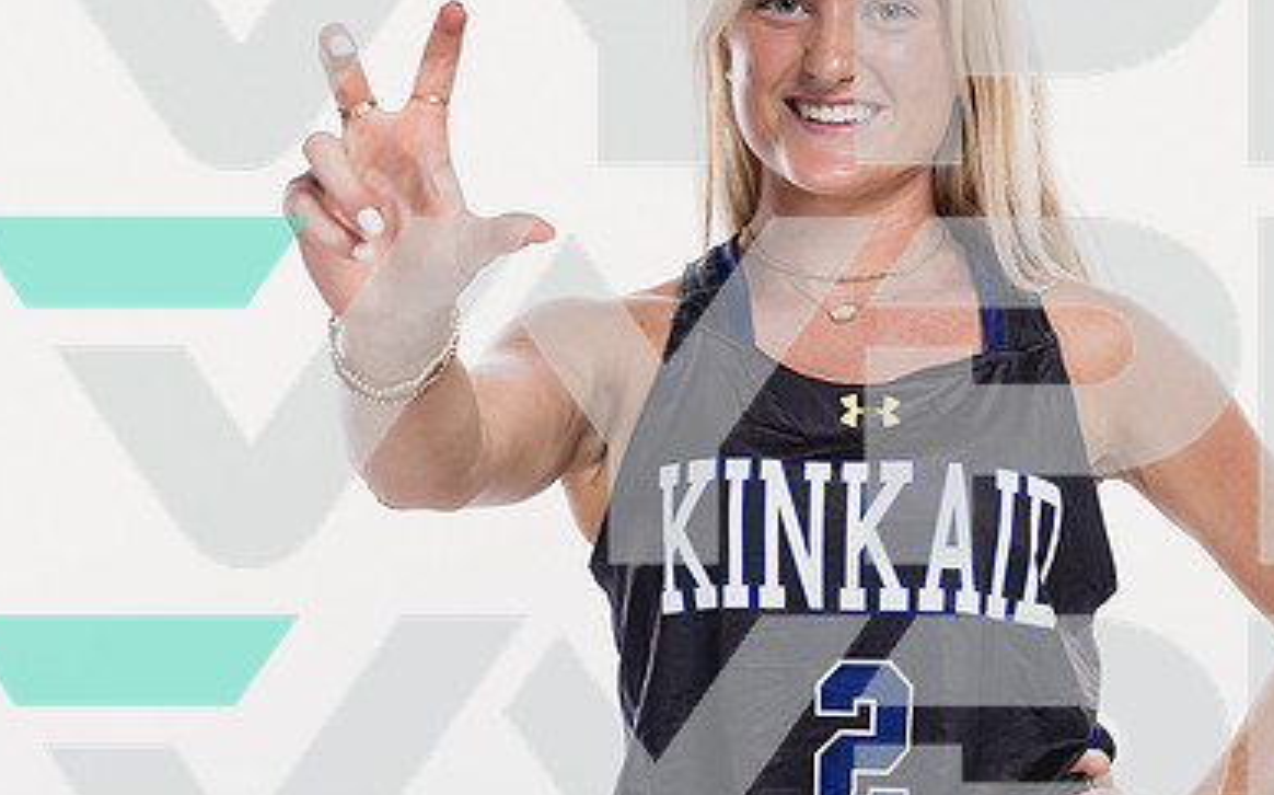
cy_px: 391
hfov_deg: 26.4
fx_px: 2707
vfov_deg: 16.7
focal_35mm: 78
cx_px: 790
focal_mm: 49
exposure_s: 1/250
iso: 400
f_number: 5.6
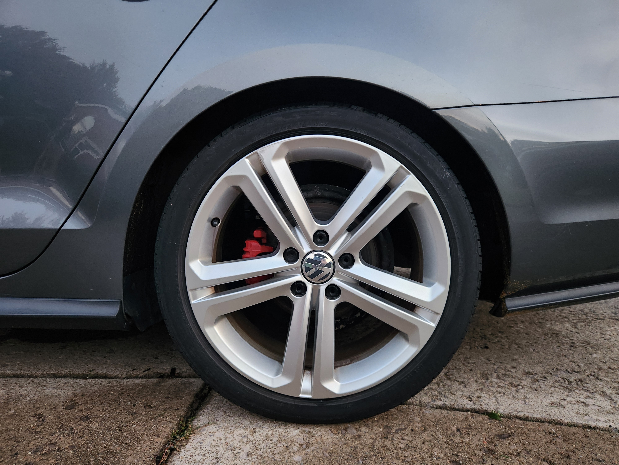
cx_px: 310
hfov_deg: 73.9
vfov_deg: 58.9
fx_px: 411
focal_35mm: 23
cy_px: 232
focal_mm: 5.4
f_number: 1.8
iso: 500
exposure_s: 1/24
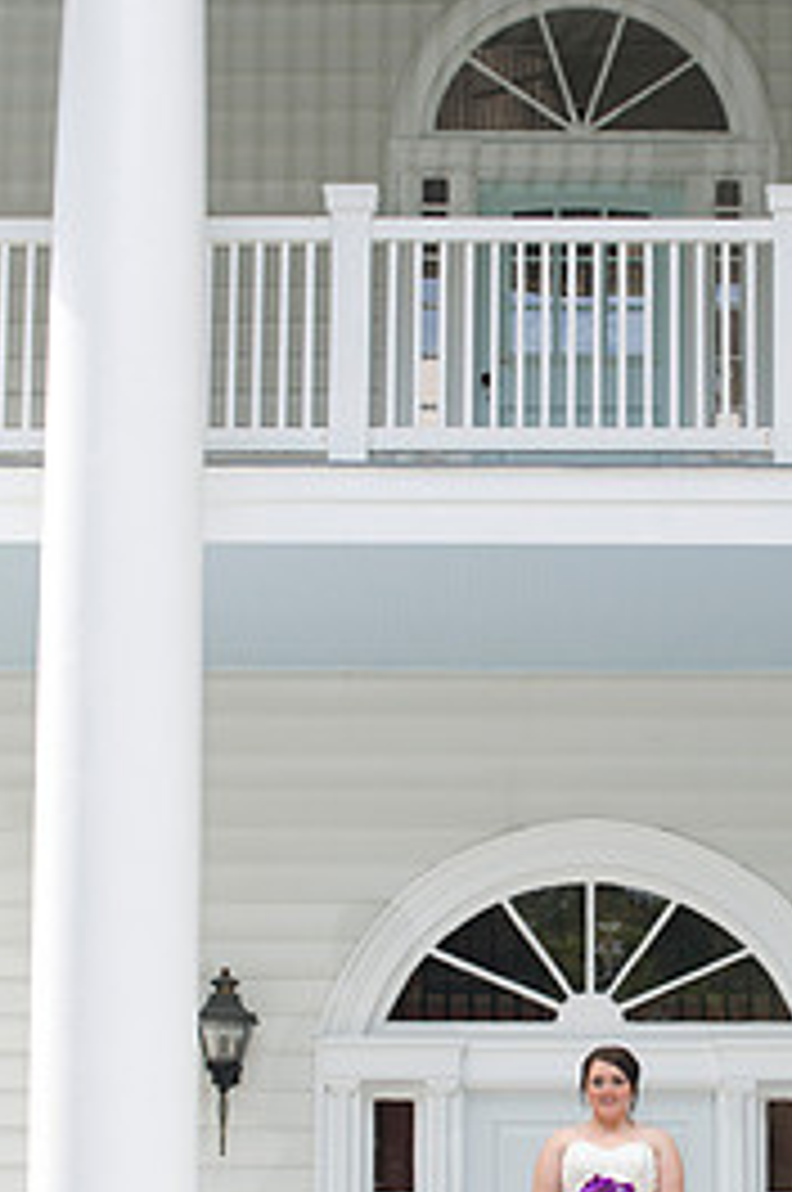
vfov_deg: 13.4
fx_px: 5062
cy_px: 783
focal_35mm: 153
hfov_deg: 8.9
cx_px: 614
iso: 320
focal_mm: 90
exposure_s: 1/125
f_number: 4.5
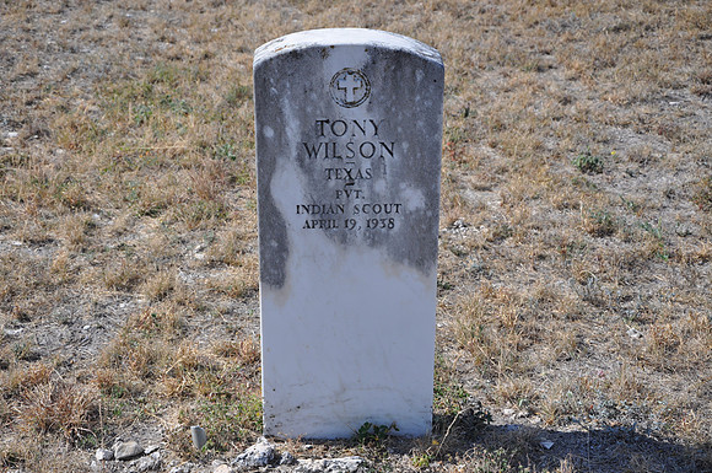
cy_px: 236
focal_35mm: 68
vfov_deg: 20.1
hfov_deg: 29.9
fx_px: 1333
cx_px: 356
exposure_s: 1/200
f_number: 7.1
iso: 200
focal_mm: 45
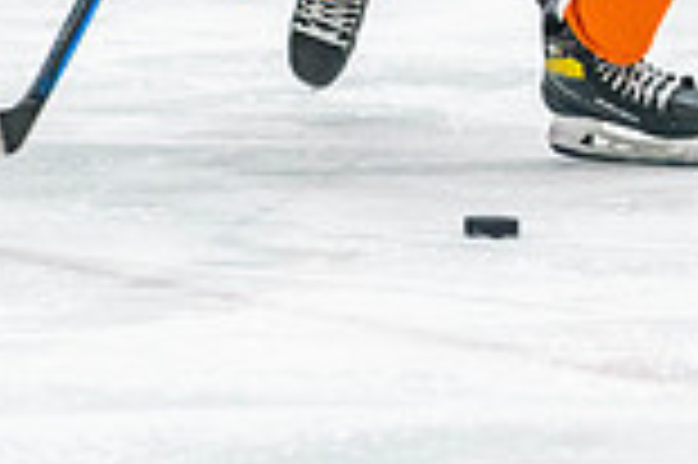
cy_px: -60
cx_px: -942
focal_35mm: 544
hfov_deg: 3.7
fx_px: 10536
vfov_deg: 2.5
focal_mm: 105
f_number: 2.8
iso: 1600
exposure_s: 1/640
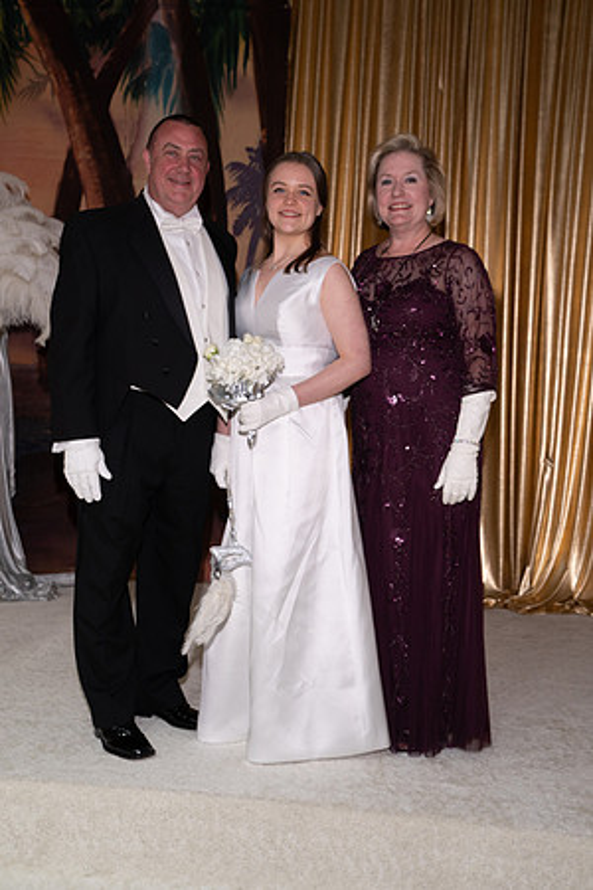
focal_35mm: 43
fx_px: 1062
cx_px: 296
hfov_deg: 31.2
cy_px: 445
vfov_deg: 45.4
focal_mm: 43
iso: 800
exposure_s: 1/160
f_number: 5.6
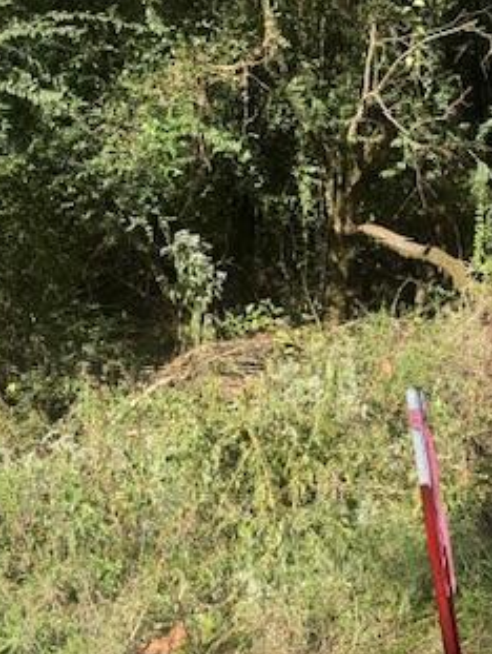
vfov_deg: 26.3
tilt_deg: -11.1
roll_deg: +3.8
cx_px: 347
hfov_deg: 19.8
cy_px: 368
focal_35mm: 74
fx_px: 1399
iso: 64
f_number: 1.78
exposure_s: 1/1100
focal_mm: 6.76
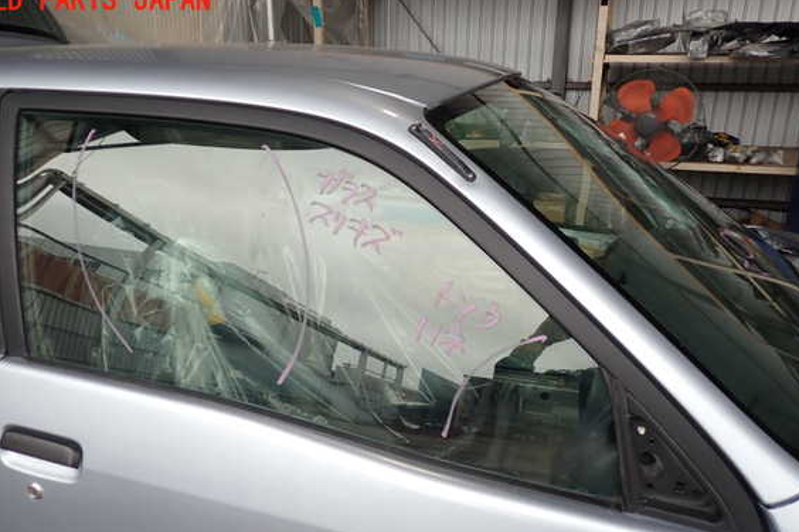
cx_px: 378
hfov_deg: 60.3
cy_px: 301
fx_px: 688
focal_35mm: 31
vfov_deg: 42.2
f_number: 2.2
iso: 100
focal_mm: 5.05
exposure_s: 1/160
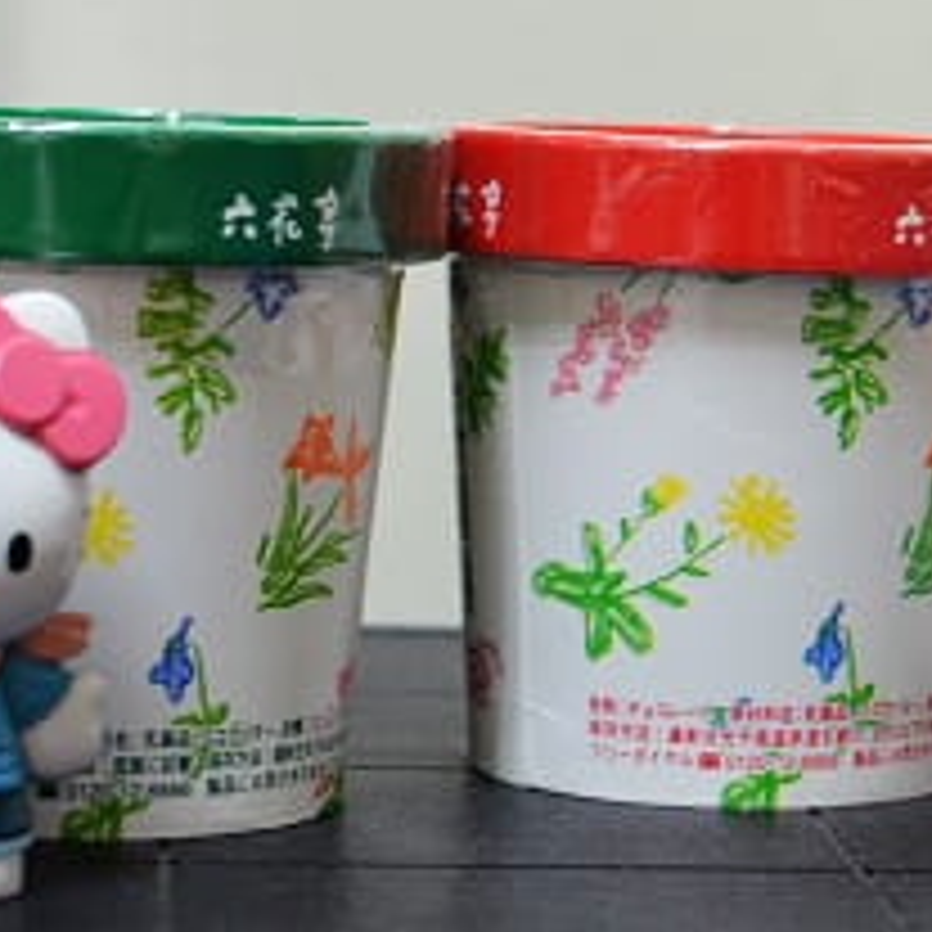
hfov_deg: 12.6
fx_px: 4152
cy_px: 189
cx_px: 1006
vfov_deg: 12.8
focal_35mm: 136
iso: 1000
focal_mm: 35
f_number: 4.5
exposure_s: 1/25
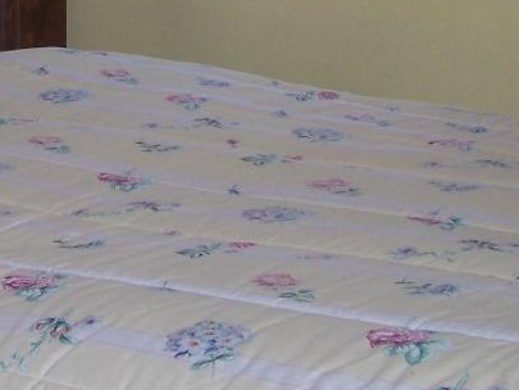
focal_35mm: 135
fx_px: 2025
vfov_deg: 10.9
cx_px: -42
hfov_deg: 14.3
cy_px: -37
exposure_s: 1/60
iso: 80
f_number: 2.8
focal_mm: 6.3
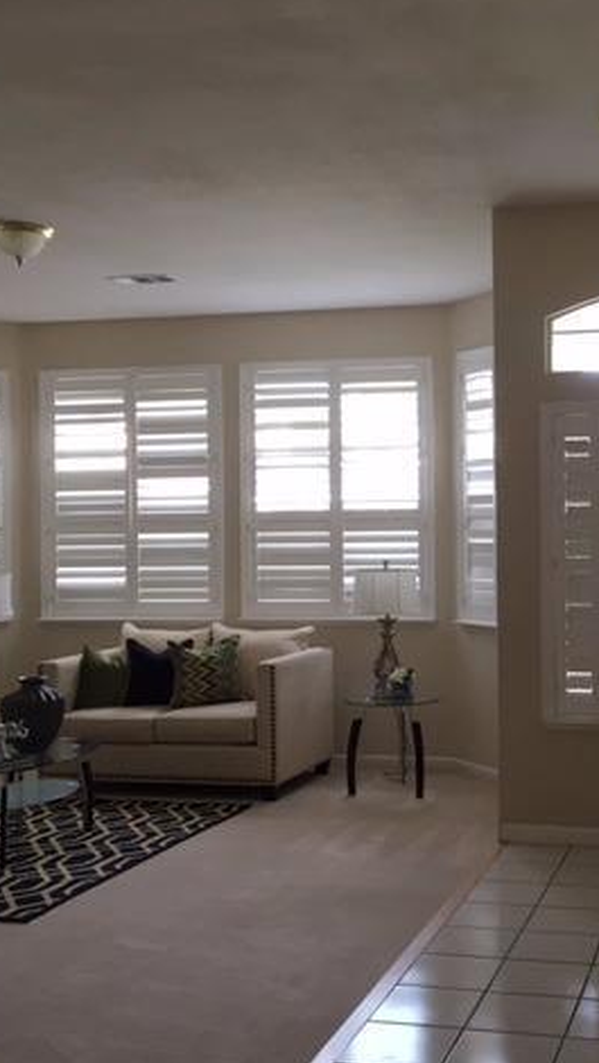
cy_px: 527
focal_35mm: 43
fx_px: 1212
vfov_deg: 47.3
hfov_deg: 27.0
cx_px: 511
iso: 32
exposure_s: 1/30
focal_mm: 4.15
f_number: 2.2
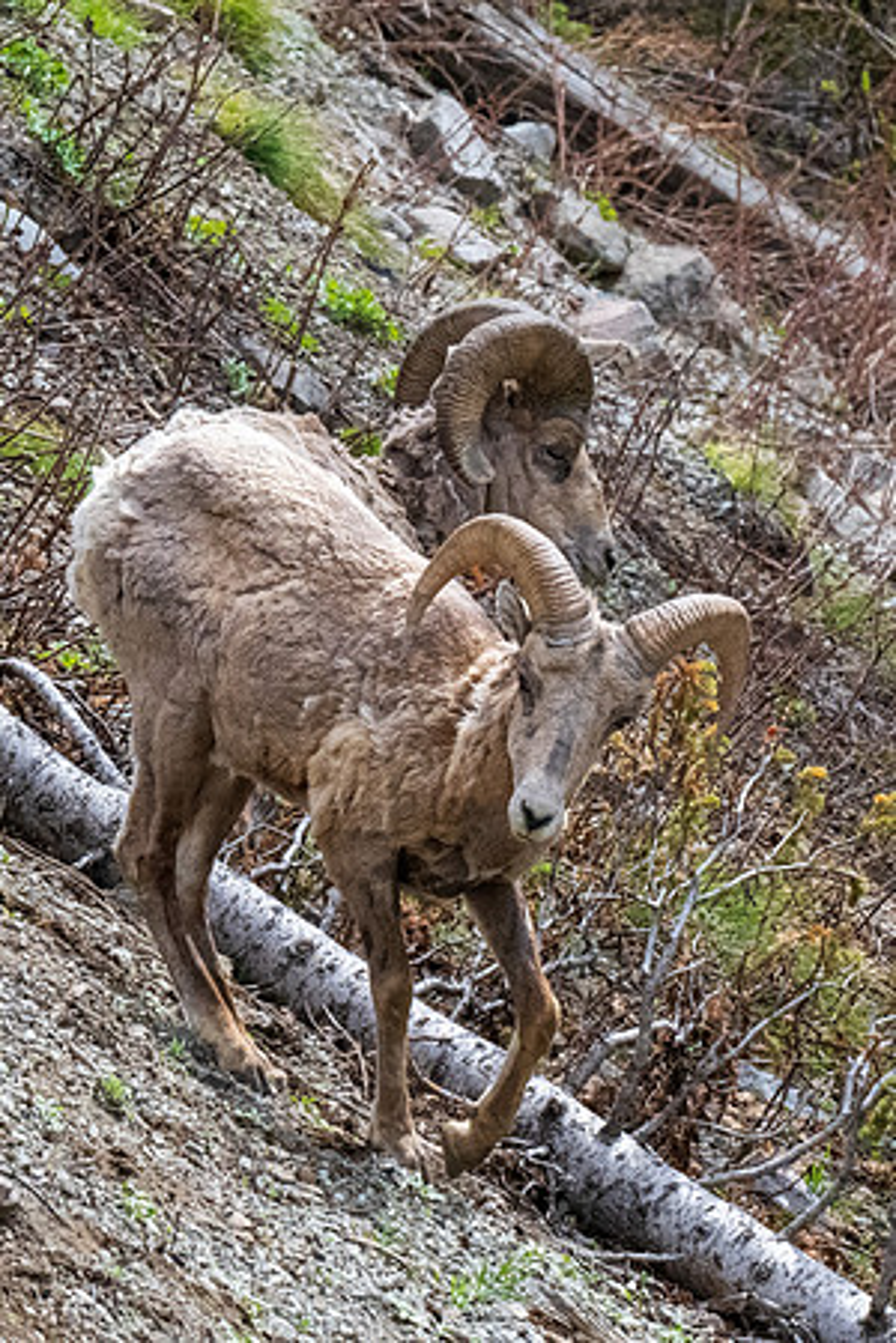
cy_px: 541
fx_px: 23516
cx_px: 556
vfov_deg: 3.3
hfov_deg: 2.2
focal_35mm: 630
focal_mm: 320
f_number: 14
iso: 5600
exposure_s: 1/1600
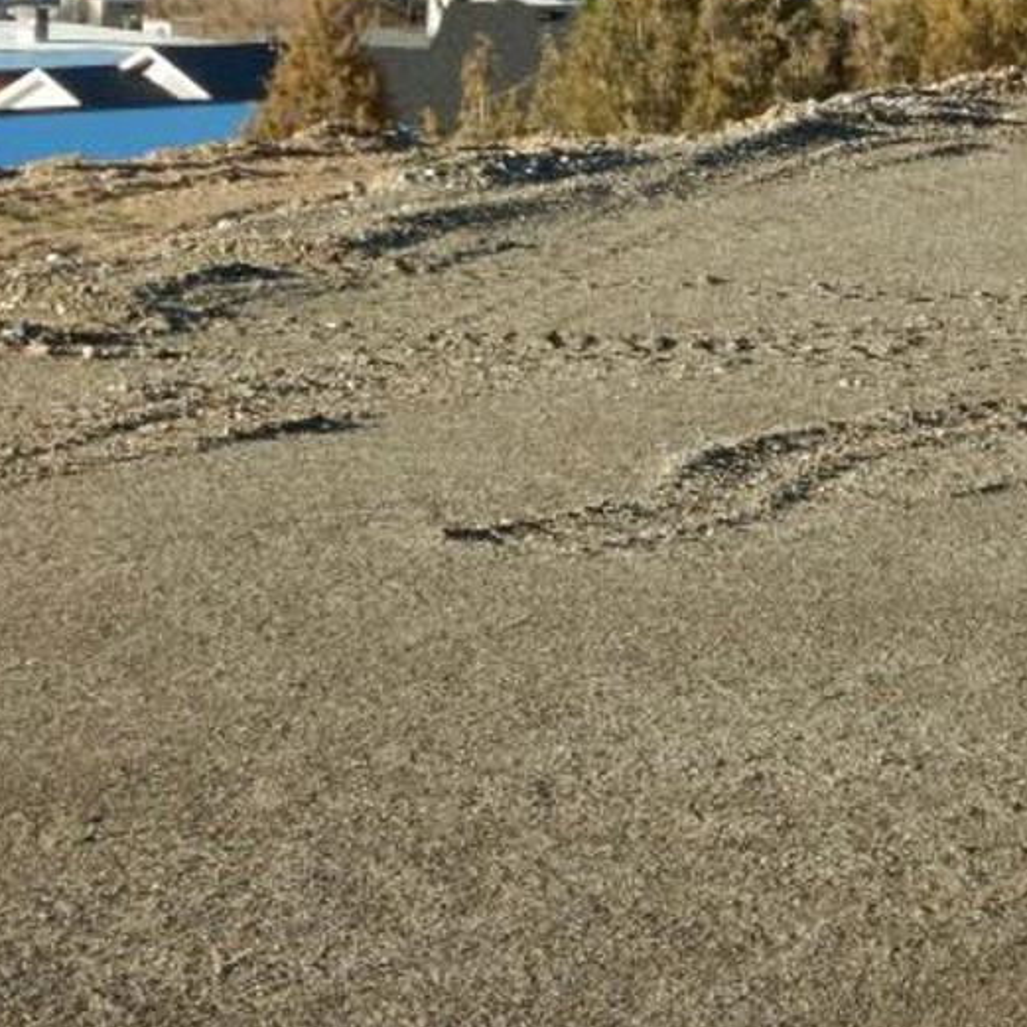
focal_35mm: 191
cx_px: 808
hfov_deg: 9.1
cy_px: 317
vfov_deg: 9.2
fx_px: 6411
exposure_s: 1/320
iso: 125
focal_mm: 19.7
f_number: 4.8
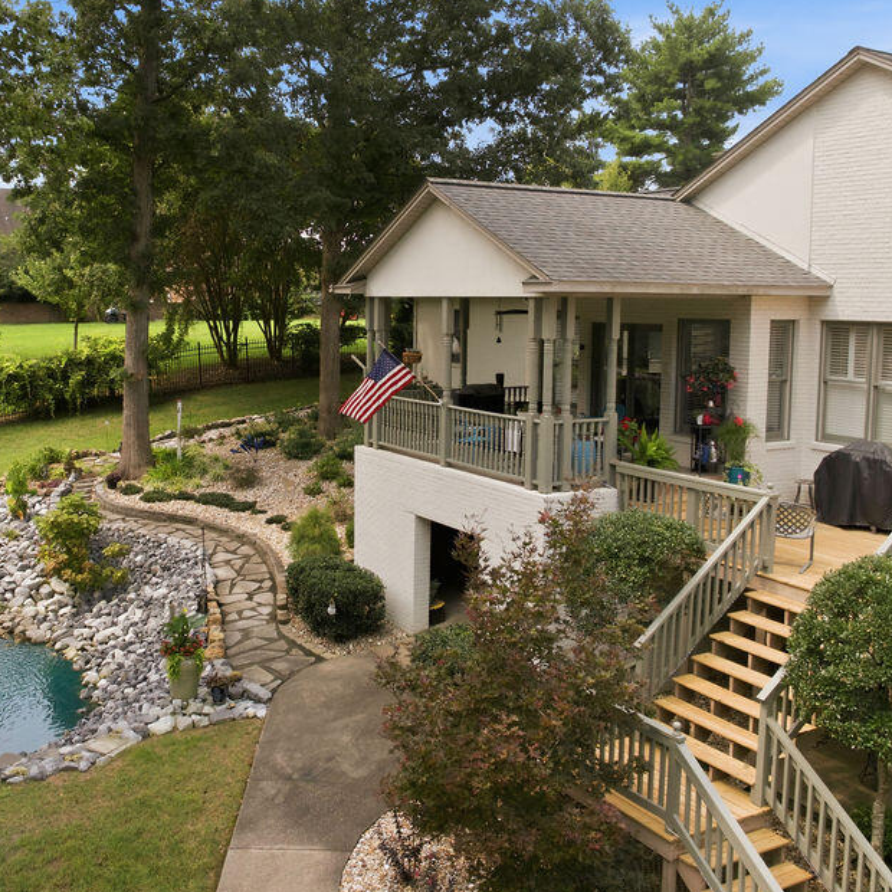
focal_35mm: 35
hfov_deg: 46.9
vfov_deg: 47.2
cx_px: 342
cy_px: 404
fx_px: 1020
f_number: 9
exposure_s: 1/320
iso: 200
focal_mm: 12.3
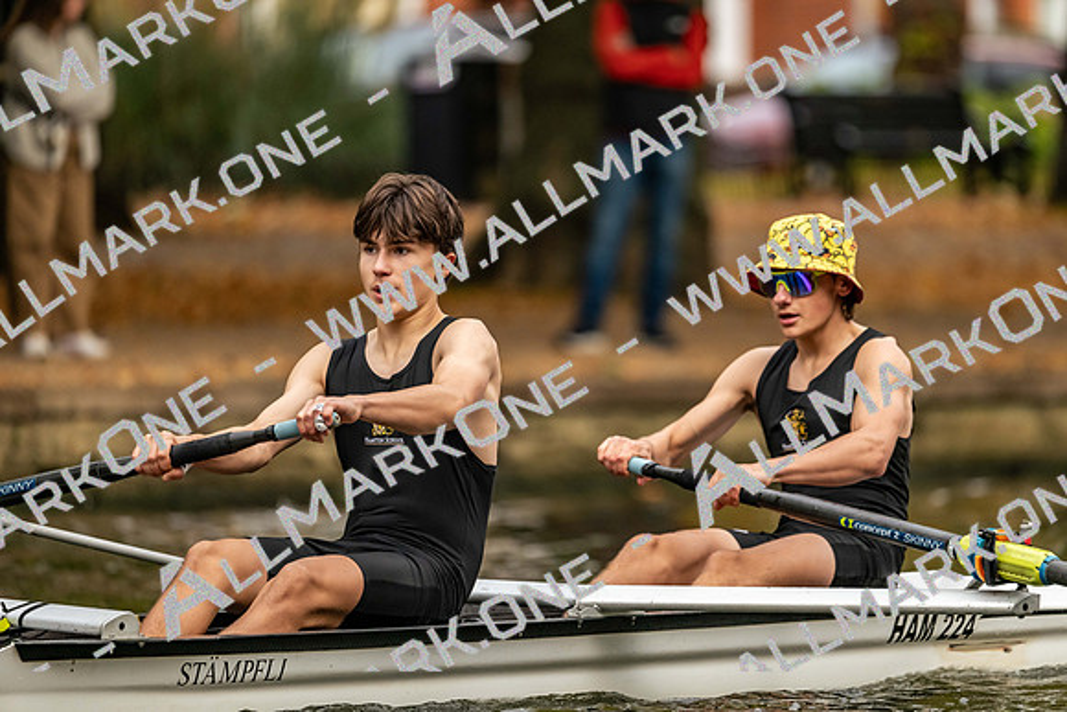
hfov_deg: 5.2
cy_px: 356
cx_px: 534
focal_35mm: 400
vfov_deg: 3.4
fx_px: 11858
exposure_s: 1/2500
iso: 2200
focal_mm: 400
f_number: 4.5
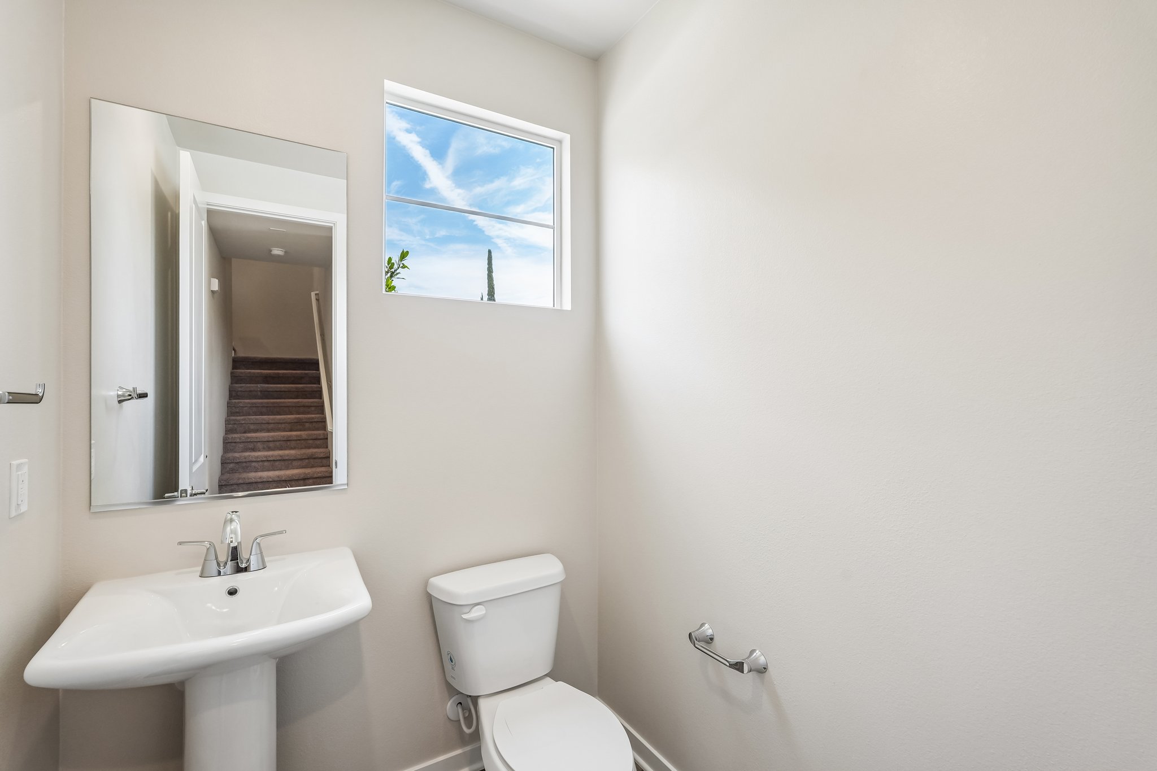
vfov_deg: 73.7
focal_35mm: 16
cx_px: 578
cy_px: 386
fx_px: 514
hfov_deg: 96.7
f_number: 8
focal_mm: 16
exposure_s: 1/30
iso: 320
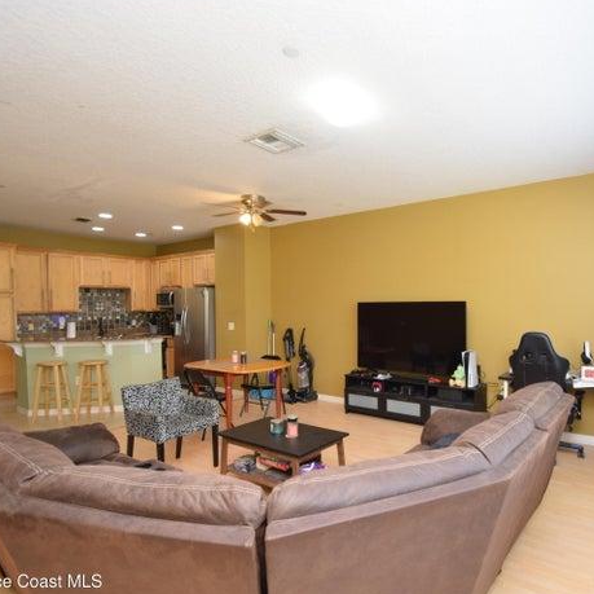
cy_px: 299
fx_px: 388
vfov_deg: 74.8
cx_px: 370
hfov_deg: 73.6
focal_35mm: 20
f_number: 4.5
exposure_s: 1/80
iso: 800
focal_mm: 10
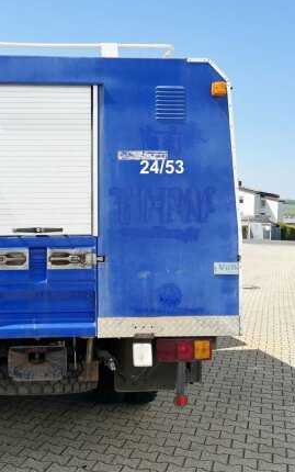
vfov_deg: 48.2
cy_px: 226
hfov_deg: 30.4
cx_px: 52
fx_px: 527
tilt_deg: +0.9
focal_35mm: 41
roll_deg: -1.8
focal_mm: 5.7
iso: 50
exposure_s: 1/2915
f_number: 1.5
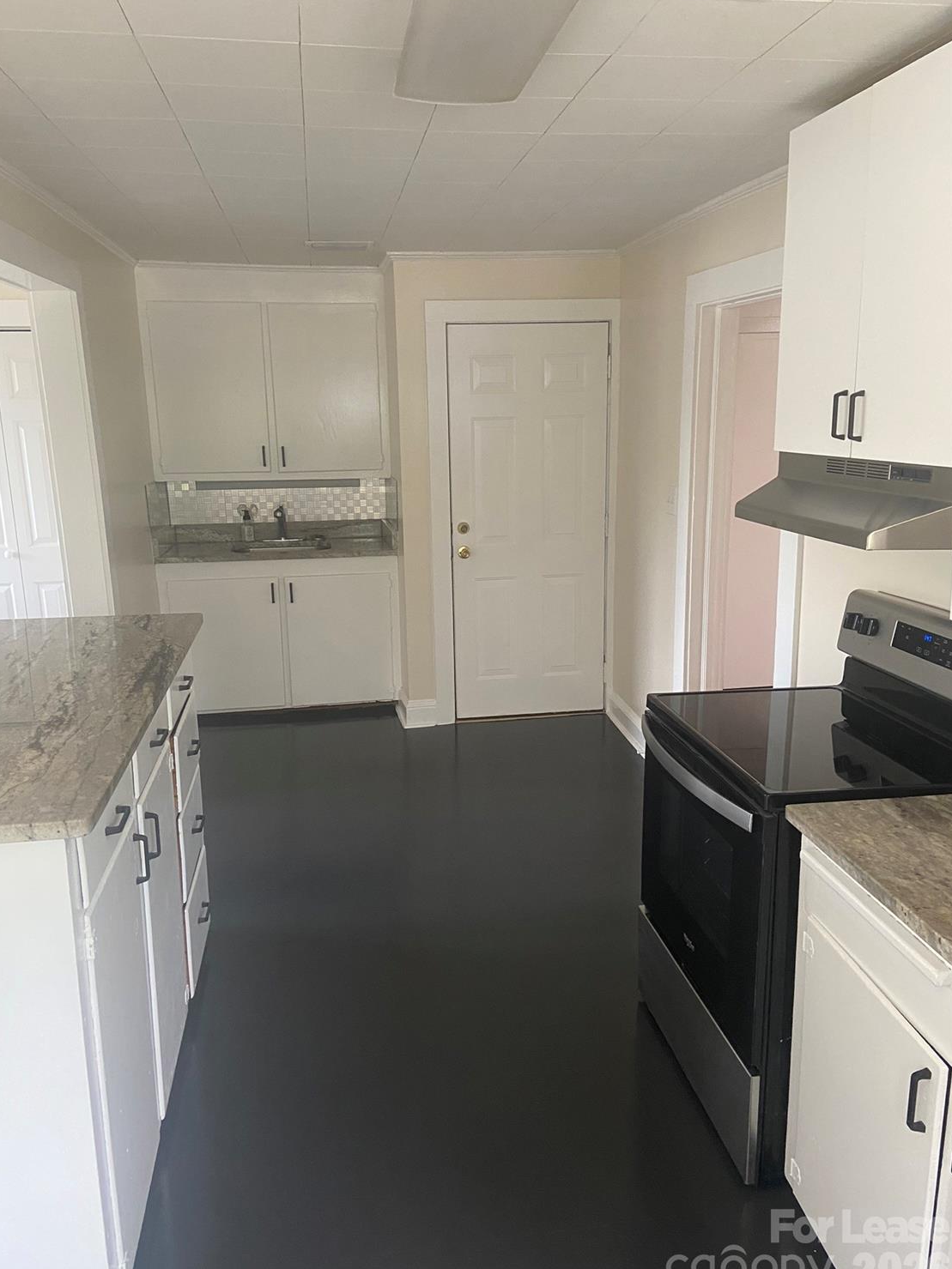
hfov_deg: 51.3
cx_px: 462
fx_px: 990
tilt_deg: -11.8
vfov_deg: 65.3
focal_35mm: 27
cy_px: 645
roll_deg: +2.8
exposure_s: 1/60
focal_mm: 4.25
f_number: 1.8
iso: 200
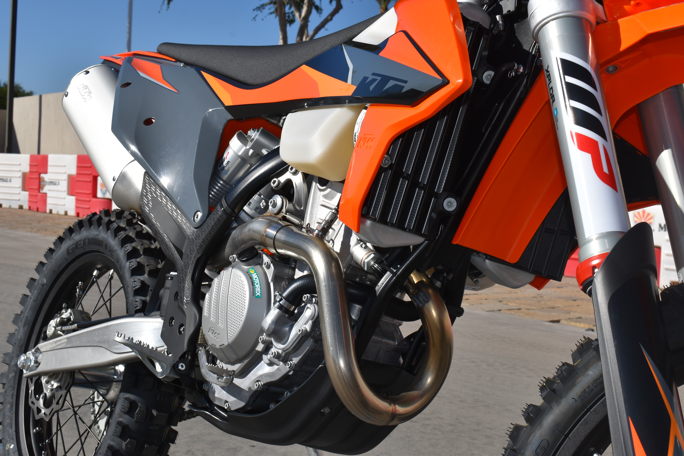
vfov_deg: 25.8
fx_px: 997
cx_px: 342
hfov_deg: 37.9
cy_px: 228
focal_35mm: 52
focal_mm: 35
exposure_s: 1/200
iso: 100
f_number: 16
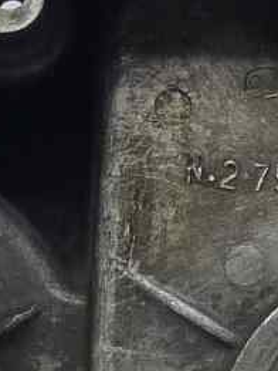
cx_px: 99
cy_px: 407
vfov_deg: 10.0
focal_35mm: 196
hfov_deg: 7.6
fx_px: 2097
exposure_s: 1/30
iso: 200
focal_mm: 4.1
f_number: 3.3
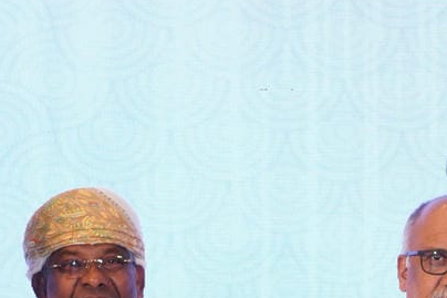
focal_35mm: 214
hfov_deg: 9.4
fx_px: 2656
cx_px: 592
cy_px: 624
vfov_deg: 6.2
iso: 1600
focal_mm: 45
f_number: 5.6
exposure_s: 1/160
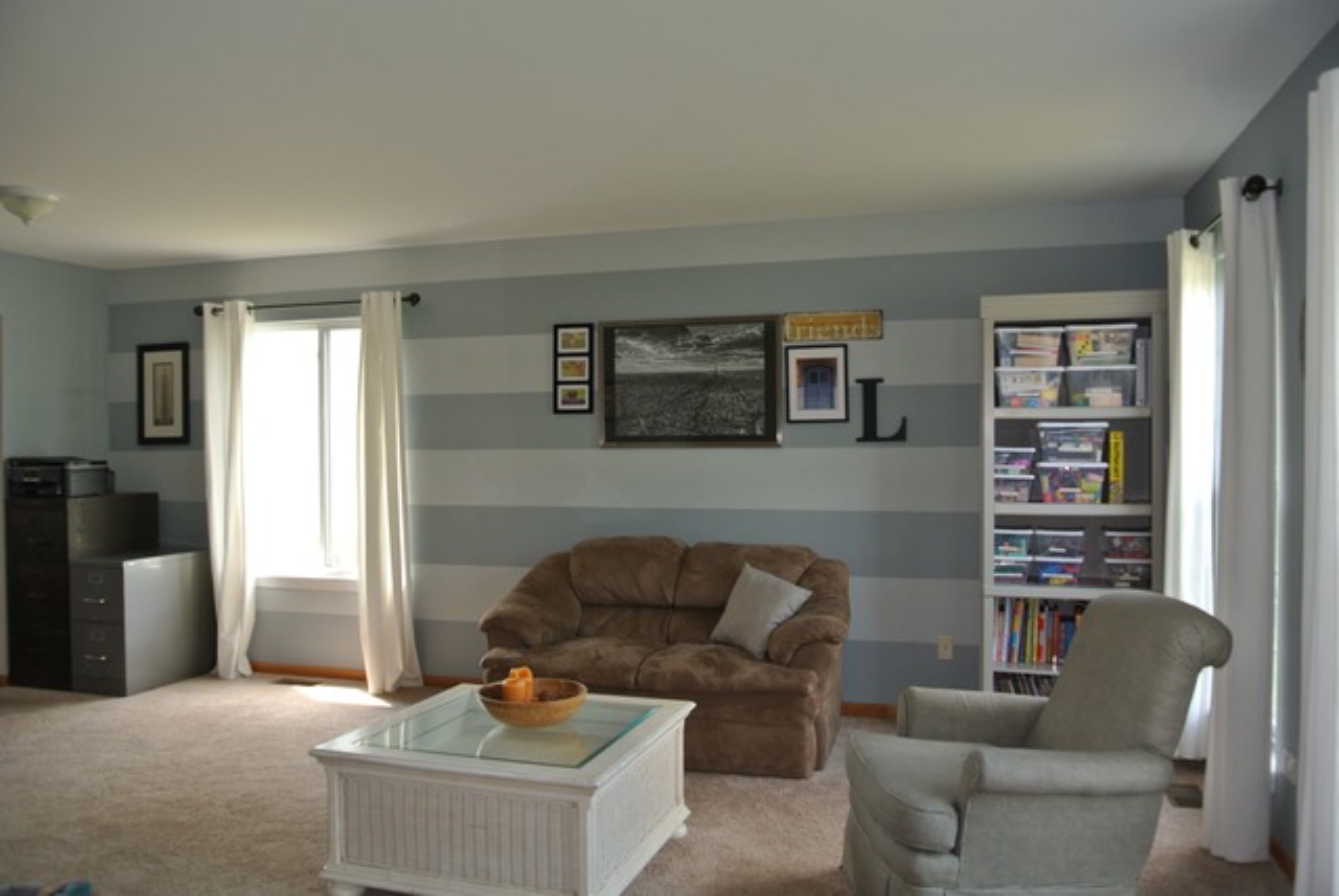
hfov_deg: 67.3
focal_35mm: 27
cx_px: 670
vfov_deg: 48.0
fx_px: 1005
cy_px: 448
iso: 200
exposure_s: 1/60
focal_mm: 10
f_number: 4.5
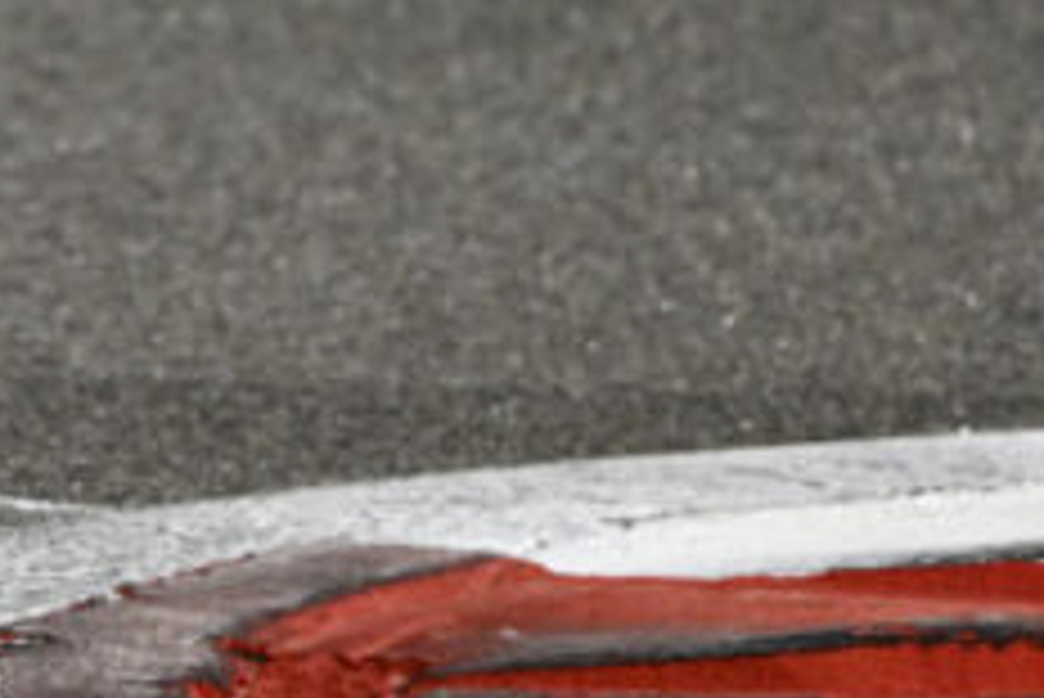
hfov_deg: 1.2
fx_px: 51302
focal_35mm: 1768
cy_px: 115
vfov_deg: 0.8
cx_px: -1138
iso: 3200
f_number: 4
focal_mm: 400
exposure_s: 1/1000
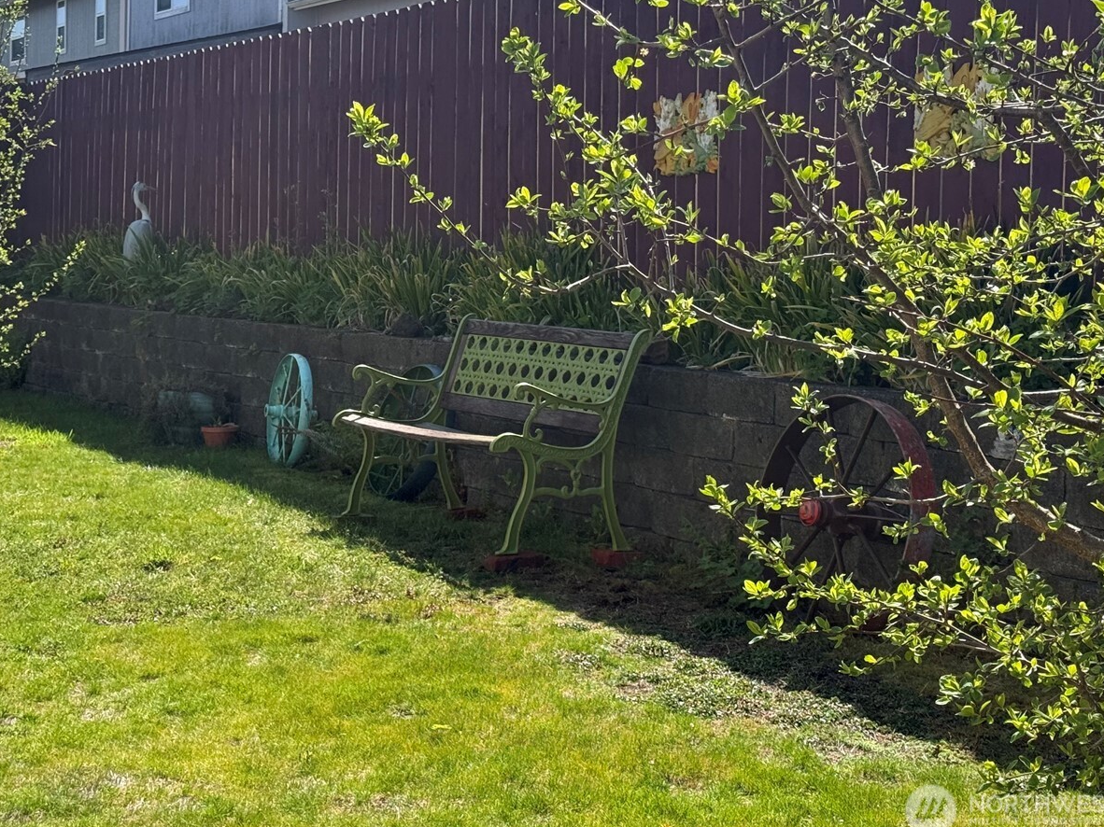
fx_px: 2073
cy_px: 287
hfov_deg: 29.7
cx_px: 401
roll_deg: -1.6
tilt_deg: -0.3
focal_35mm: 65
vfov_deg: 22.5
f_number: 1.78
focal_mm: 6.76
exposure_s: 1/2667
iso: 80
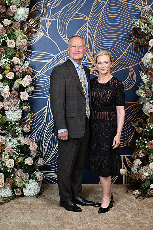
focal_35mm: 58
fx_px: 370
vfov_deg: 34.5
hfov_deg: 23.4
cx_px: 76
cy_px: 115
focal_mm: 58
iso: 125
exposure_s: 1/125
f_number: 5.6
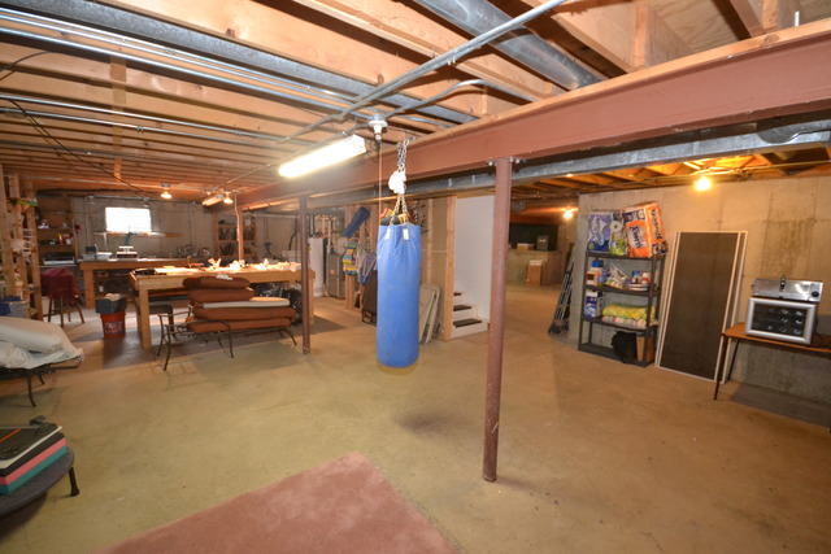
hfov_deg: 100.4
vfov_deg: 77.4
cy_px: 277
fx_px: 346
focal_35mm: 15
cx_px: 416
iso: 3200
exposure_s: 1/60
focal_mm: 10
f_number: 4
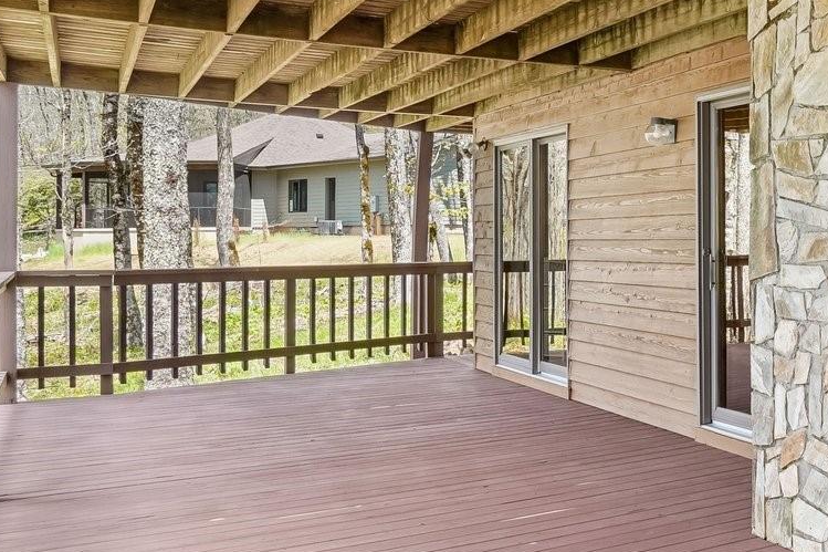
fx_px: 943
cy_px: 276
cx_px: 923
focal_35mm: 41
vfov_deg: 32.6
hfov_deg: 38.6
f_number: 8
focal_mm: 10
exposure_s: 1/30
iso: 250
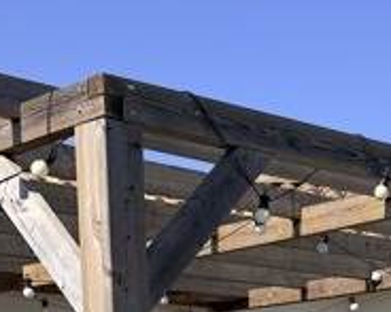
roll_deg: +1.2
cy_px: 550
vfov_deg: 13.6
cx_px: 298
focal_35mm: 102
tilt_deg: -6.6
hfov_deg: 18.7
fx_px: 1180
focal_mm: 6.76
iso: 80
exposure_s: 1/5319
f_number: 1.78
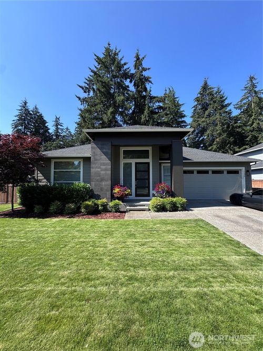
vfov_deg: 102.1
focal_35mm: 14
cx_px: 132
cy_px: 176
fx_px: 142
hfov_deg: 85.7
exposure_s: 1/646
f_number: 2.2
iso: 40
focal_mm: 2.22
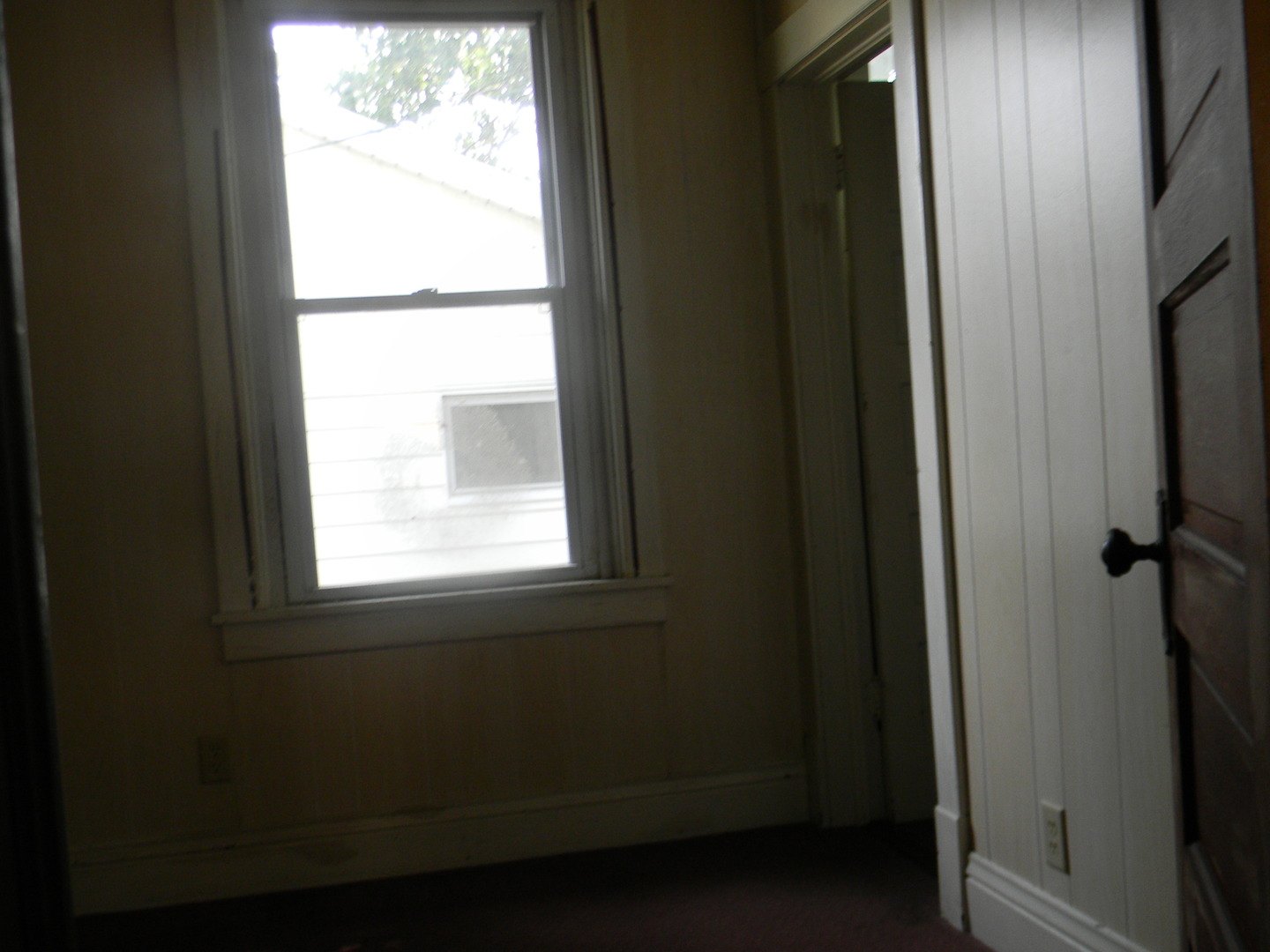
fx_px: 1321
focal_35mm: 36
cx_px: 635
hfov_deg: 51.4
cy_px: 476
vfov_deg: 39.7
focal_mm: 6.4
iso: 141
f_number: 3.7
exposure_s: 1/59.6
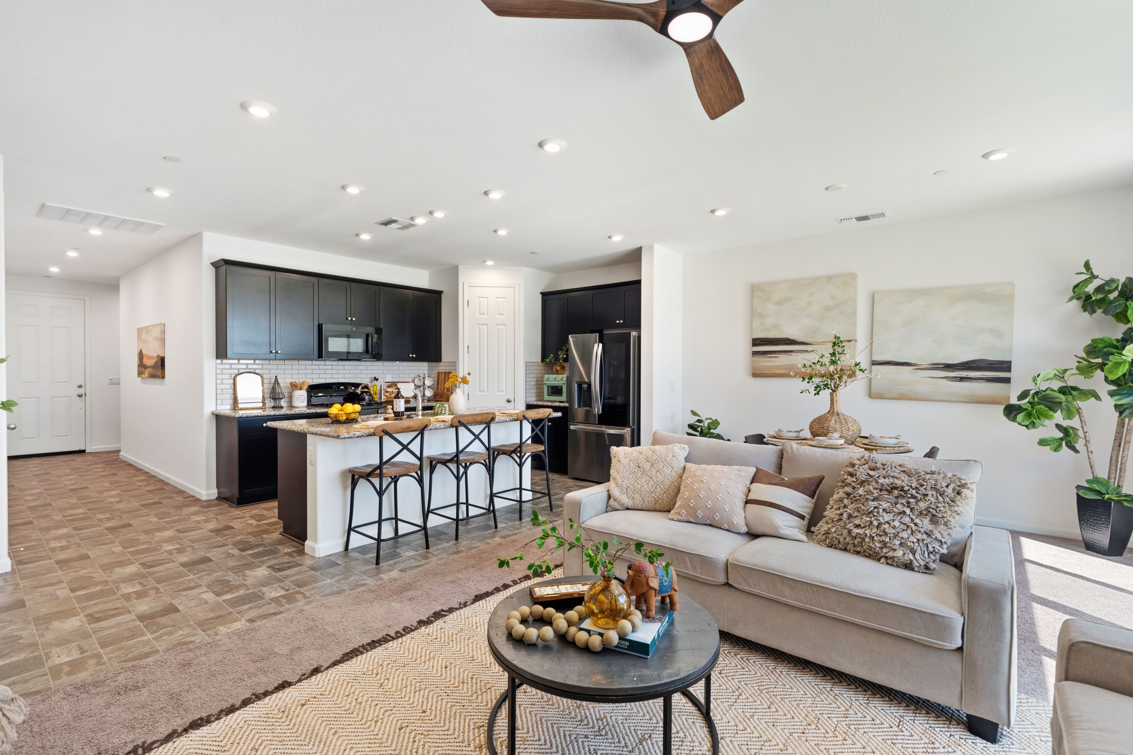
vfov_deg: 73.7
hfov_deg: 96.7
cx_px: 566
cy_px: 378
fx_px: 504
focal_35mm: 16
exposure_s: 1/30
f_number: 8
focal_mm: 16
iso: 640
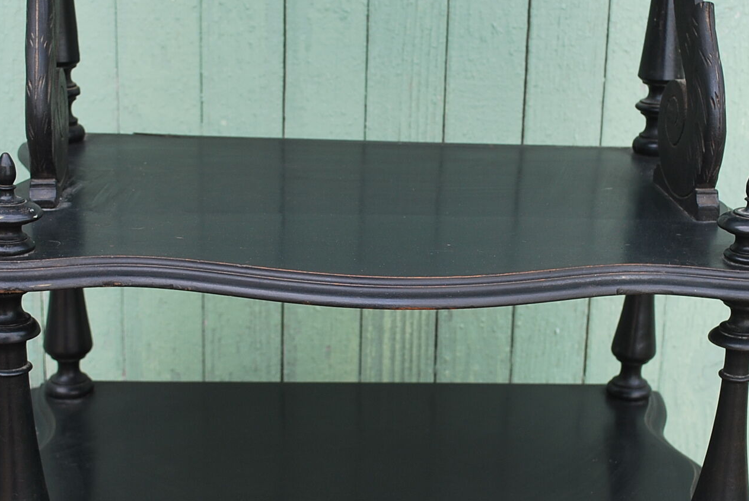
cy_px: 288
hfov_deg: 29.2
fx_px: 1437
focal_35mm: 69
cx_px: 406
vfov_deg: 19.8
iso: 160
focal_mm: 30
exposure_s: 1/125
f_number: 5.6
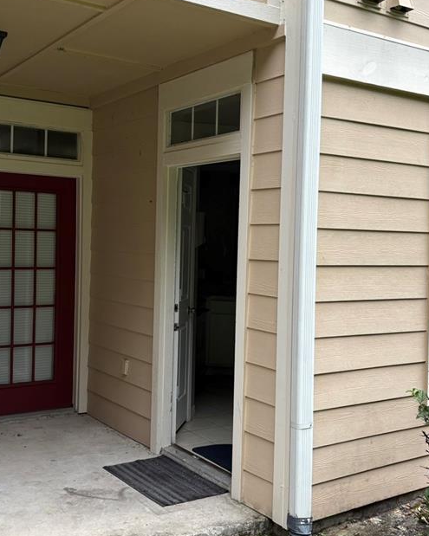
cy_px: 264
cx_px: 202
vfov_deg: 43.8
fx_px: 667
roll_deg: -0.9
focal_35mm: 42
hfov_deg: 35.7
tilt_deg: -2.4
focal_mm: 5.96
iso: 50
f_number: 1.6
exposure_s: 1/830
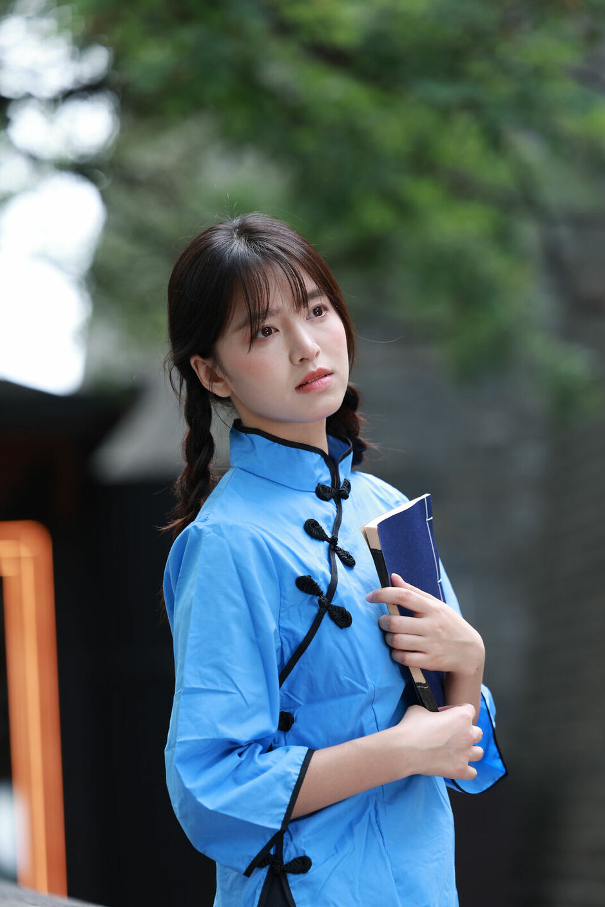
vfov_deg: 12.1
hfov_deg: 8.1
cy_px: 453
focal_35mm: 170
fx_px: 4284
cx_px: 316
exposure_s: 1/200
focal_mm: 153
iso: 100
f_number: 2.8
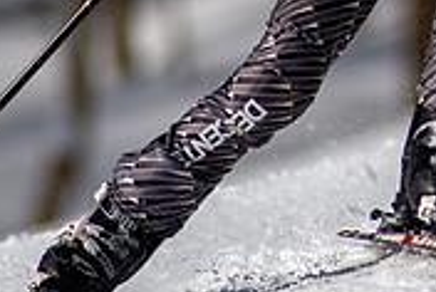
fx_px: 20272
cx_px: 672
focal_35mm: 1671
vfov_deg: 0.8
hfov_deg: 1.2
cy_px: -199
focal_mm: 300
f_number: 2.8
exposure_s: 1/8000
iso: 100
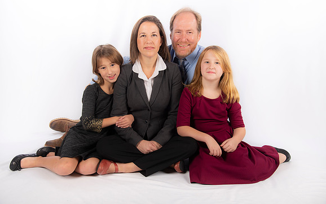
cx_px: 163
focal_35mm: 45
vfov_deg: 28.6
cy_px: 103
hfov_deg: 44.4
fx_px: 400
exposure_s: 1/200
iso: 100
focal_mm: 44
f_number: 5.6
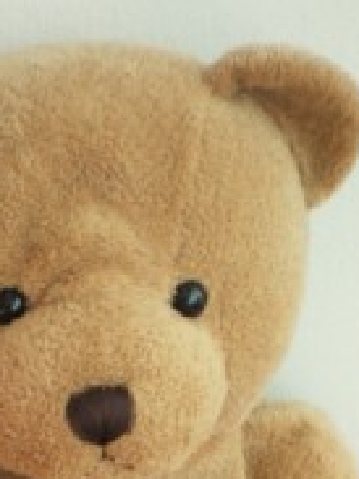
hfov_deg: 13.6
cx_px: 71
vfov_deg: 17.1
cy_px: 631
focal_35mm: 108
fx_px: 1495
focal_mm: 6.3
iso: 66
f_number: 3.1
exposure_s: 1/58.3
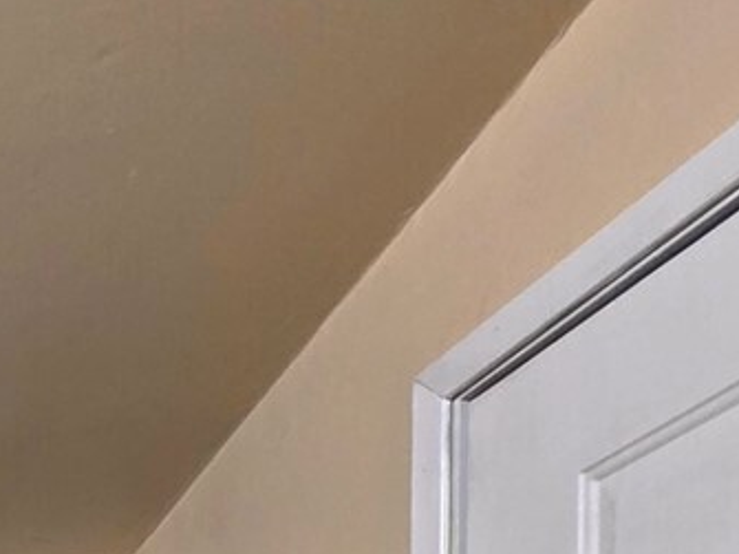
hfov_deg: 21.2
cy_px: 1144
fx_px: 1323
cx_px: -585
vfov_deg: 16.8
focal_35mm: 62
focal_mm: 2.2
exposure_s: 1/60.2
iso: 400
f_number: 1.9
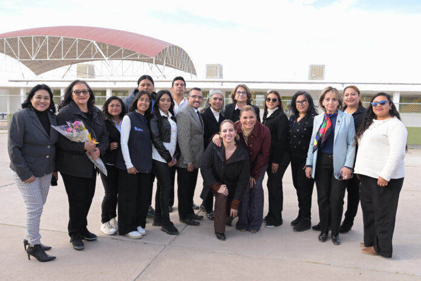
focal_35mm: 27
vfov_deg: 47.9
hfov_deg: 67.4
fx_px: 316
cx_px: 210
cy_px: 140
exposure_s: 1/1600
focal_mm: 18
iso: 800
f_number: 3.5
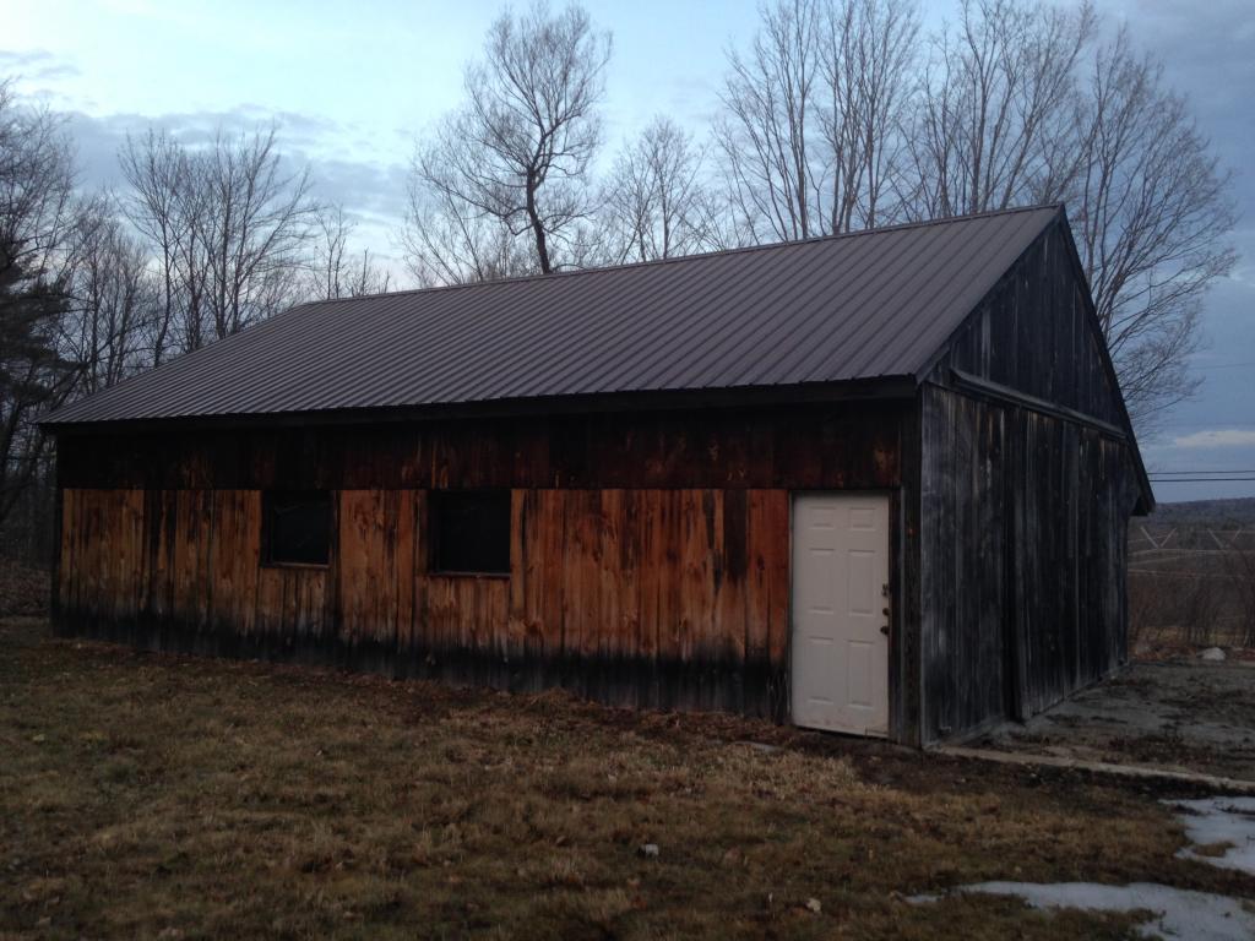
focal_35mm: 33
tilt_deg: +2.3
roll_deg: -0.5
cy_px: 470
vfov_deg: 42.9
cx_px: 628
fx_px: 1196
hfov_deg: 55.4
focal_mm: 4.12
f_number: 2.4
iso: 64
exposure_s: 1/20
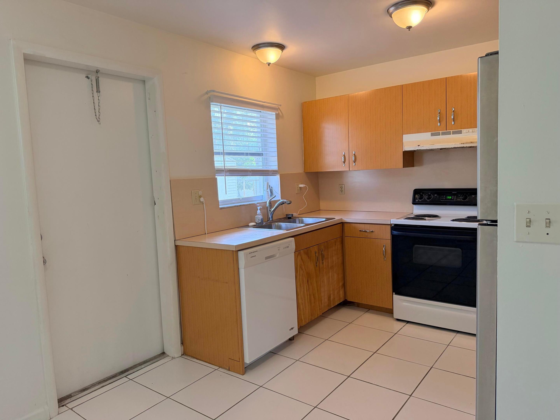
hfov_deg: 71.6
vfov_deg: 56.8
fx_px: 388
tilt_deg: -4.8
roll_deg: +3.0
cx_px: 280
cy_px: 210
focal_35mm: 24
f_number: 1.78
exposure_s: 1/120
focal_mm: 6.76
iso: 250
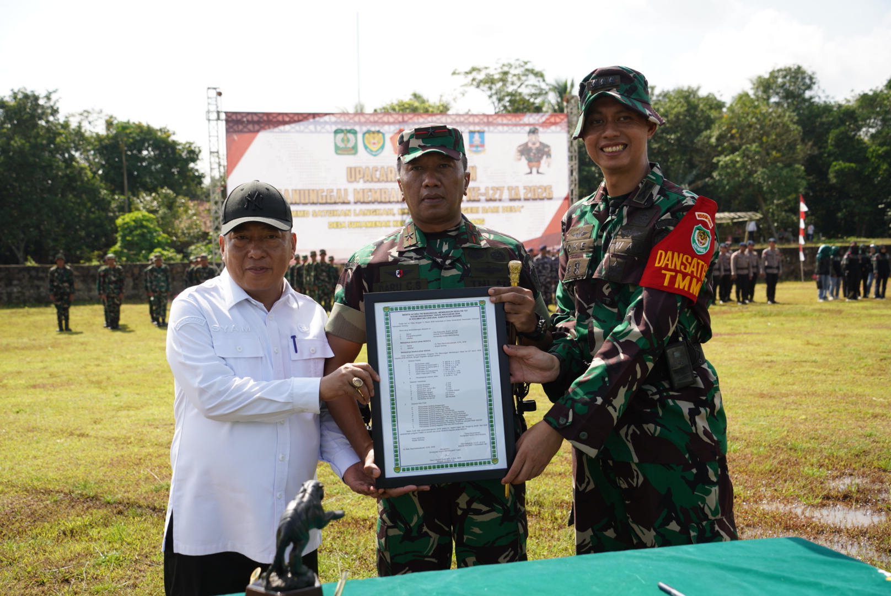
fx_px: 1090
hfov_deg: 44.5
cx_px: 446
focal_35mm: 44
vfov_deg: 30.6
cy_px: 298
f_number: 5.6
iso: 100
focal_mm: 44
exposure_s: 1/250
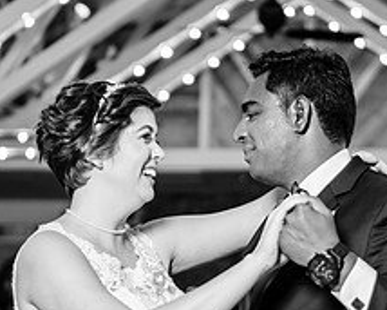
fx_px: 1236
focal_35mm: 108
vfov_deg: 14.2
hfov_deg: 17.8
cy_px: 201
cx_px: 188
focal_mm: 35
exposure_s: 1/200
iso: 200
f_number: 1.4
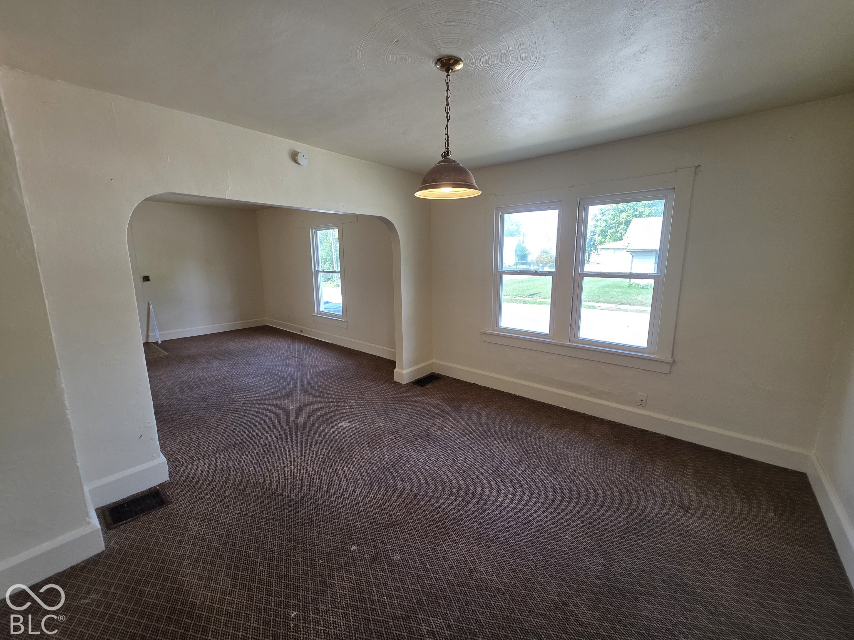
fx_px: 321
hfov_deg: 106.2
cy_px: 320
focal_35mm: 13
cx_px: 427
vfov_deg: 89.9
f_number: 1.9
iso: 125
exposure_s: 1/120
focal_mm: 2.2
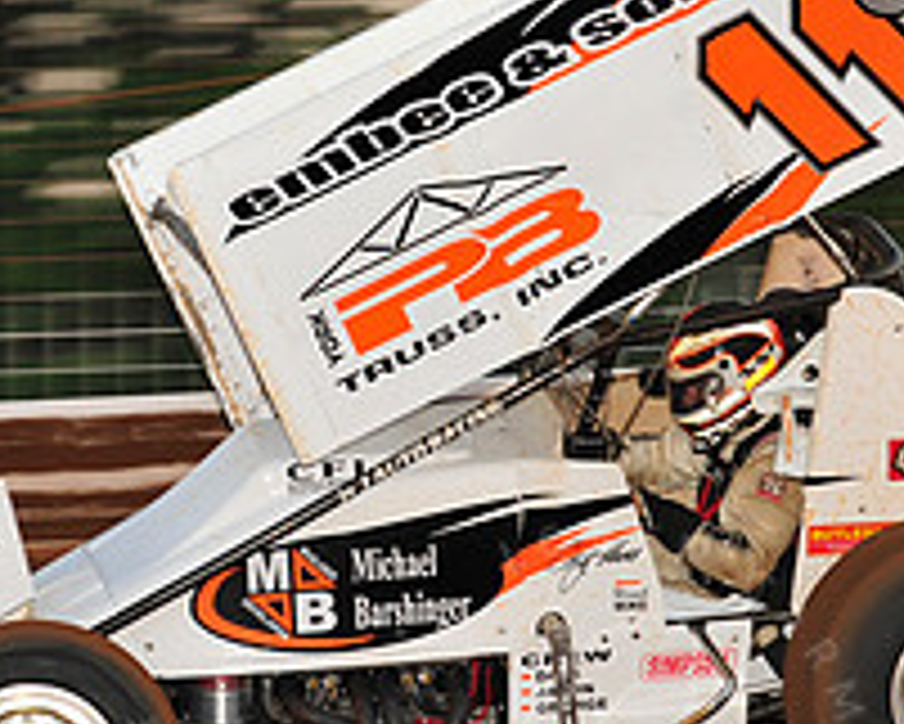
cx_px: 603
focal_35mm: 393
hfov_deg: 4.9
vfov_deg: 3.9
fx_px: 10520
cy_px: 378
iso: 800
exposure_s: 1/320
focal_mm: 145
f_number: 7.1
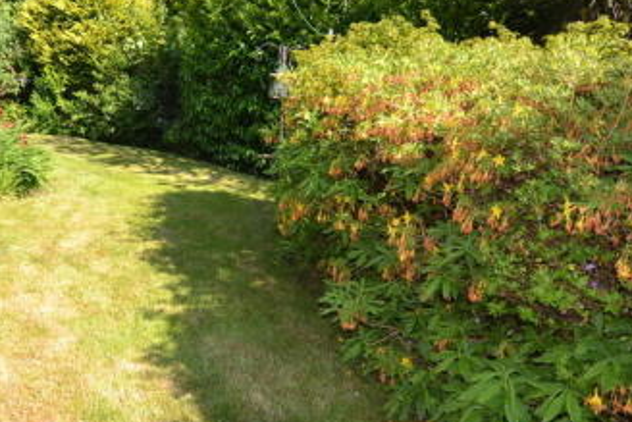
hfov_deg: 61.4
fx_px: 527
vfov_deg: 43.5
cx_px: 257
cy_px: 178
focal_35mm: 30
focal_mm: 10
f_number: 4.5
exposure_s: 1/200
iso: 100
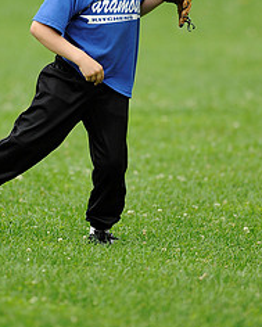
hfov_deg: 2.9
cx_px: 101
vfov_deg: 3.6
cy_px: 105
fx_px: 5192
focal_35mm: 536
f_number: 2.8
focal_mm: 300
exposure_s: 1/1000
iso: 400
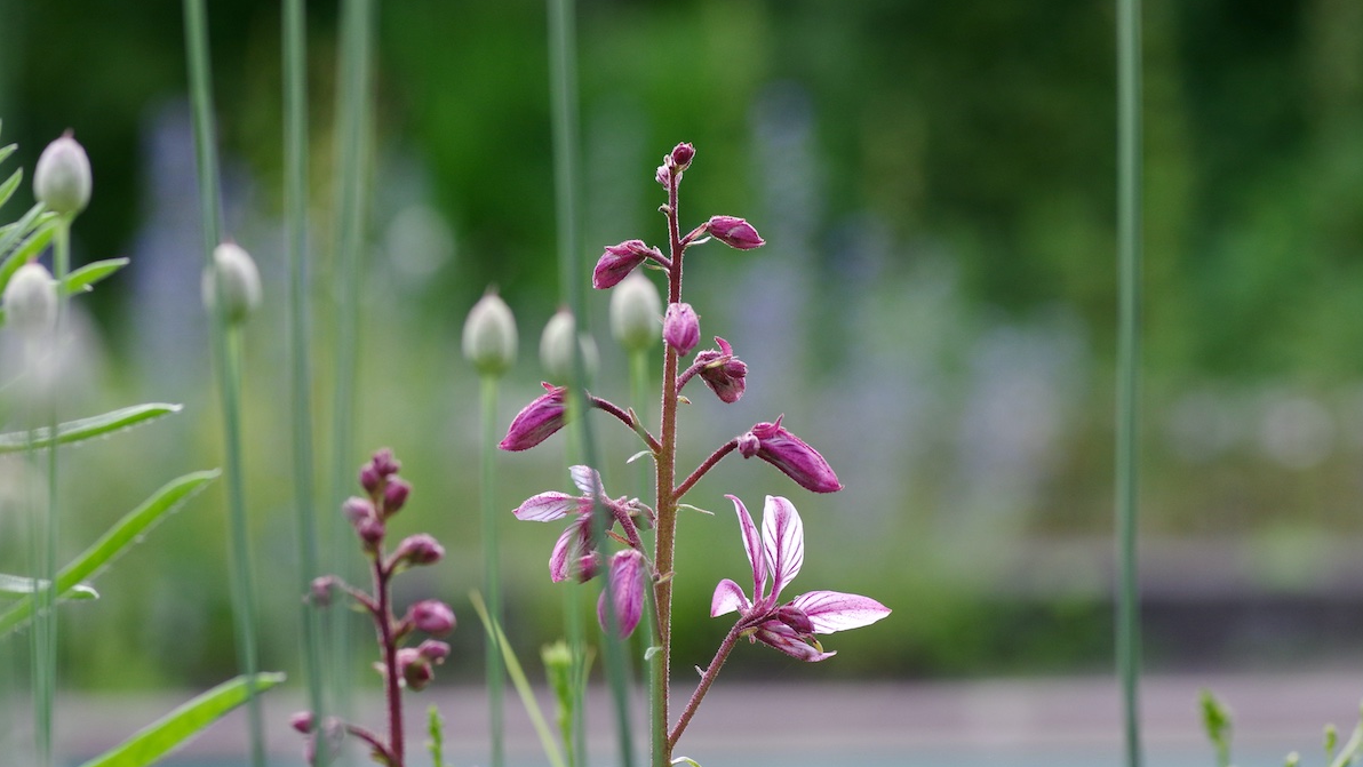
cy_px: 448
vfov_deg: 7.7
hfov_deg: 13.6
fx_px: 5711
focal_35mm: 158
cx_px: 685
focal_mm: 100
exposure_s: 1/500
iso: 400
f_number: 5.6
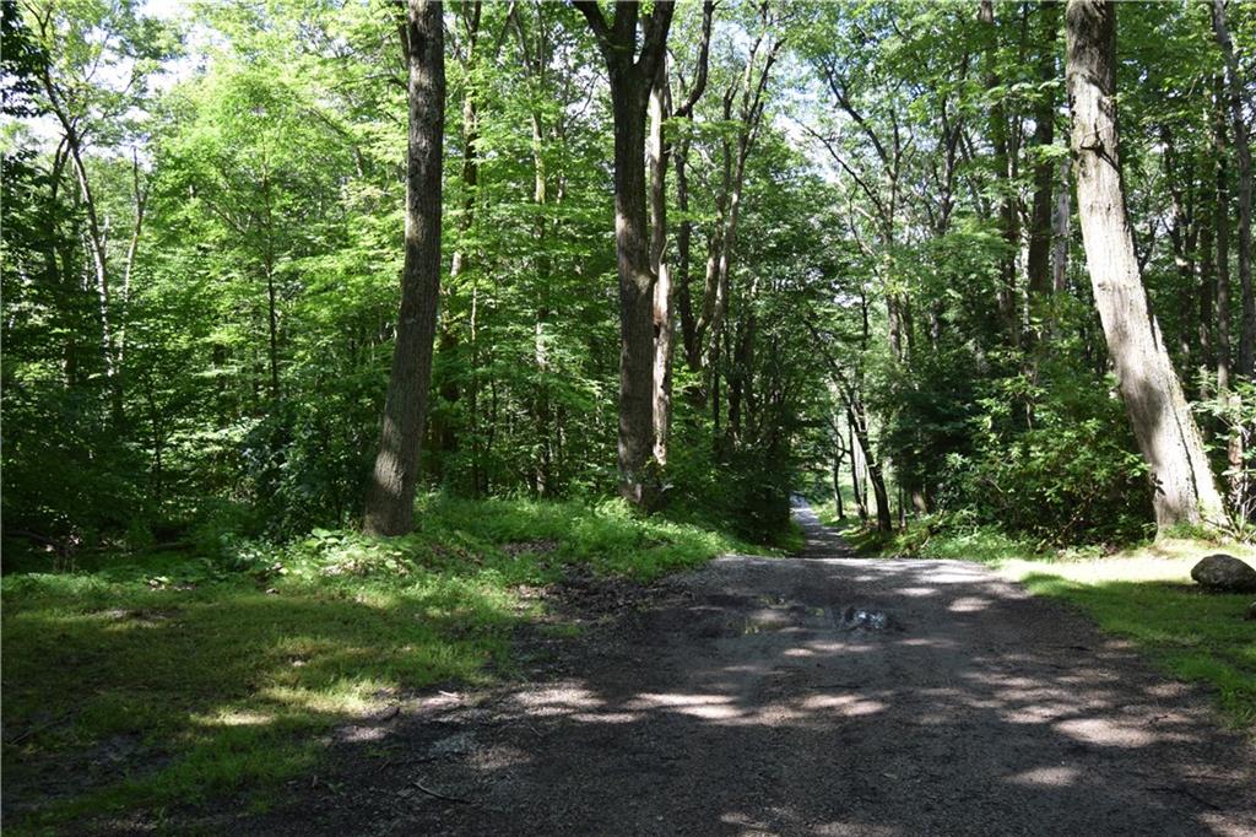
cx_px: 628
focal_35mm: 30
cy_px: 418
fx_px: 1046
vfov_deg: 43.6
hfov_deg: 61.9
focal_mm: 20
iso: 400
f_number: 5.6
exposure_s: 1/125
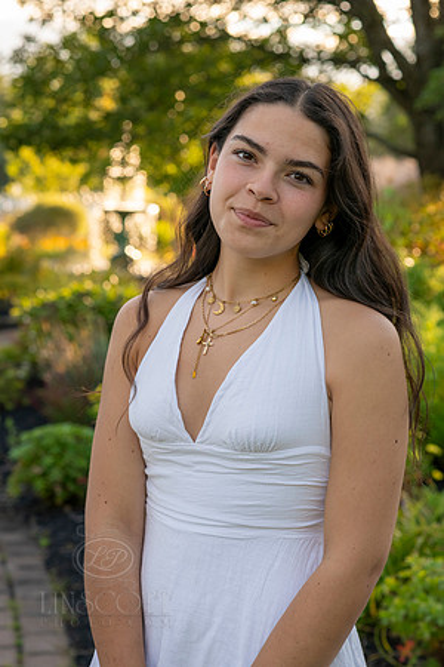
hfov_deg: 16.1
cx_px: 222
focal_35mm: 85
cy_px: 334
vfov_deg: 23.9
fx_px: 1572
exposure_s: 1/400
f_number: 6.3
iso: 500
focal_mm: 85
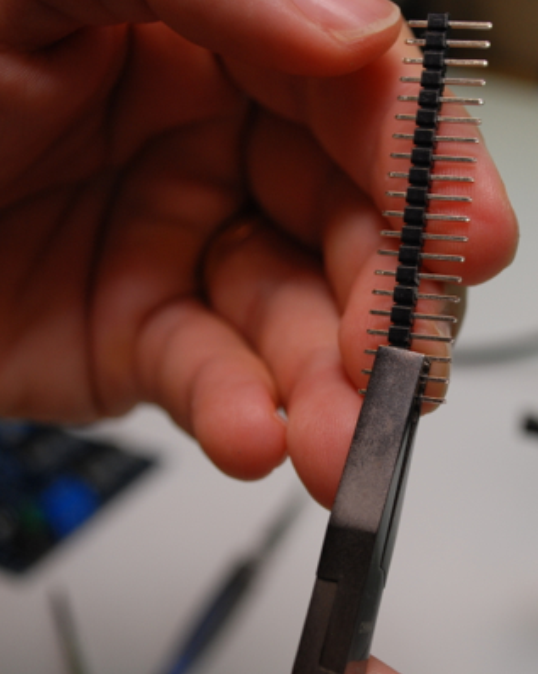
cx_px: 407
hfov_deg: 23.6
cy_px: 340
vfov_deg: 29.6
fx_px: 1275
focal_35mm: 64
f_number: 4.8
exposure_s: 1/60
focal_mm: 30
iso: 200
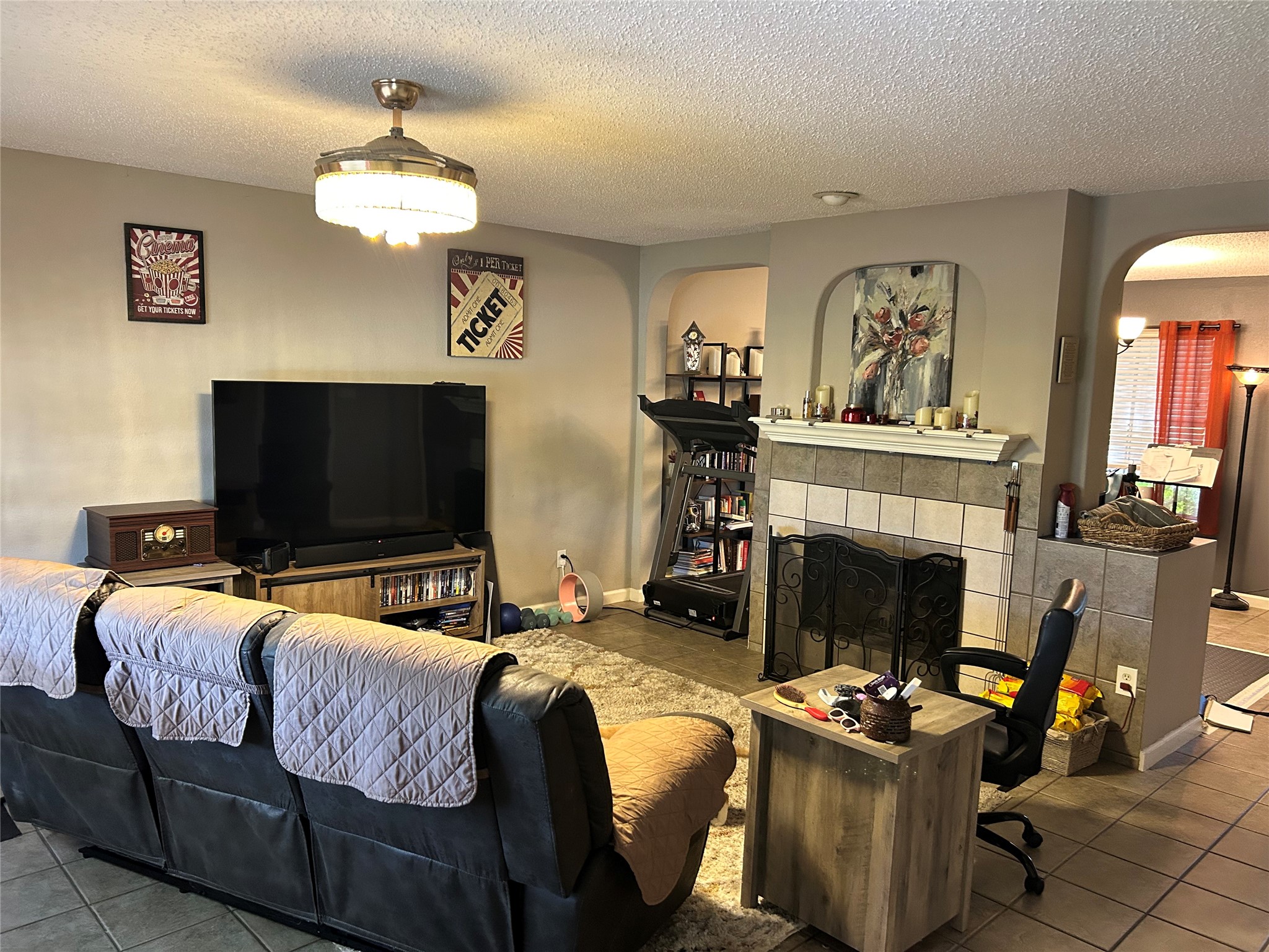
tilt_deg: -7.4
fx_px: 953
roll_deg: -1.5
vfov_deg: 53.1
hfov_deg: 67.3
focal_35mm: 26
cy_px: 476
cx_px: 634
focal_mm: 5.7
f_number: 1.5
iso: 320
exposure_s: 1/60
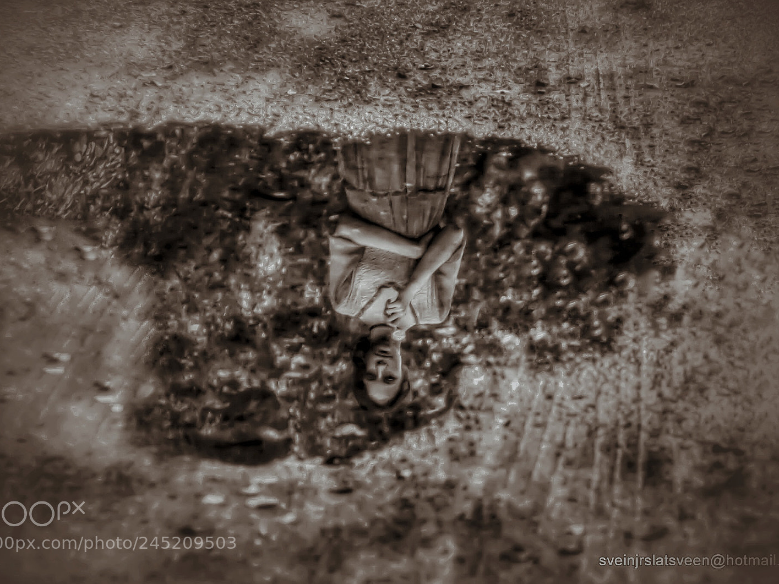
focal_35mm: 187
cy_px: 293
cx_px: 389
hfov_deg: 10.6
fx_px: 4208
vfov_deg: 7.9
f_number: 5.6
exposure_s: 1/10
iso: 100
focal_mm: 110
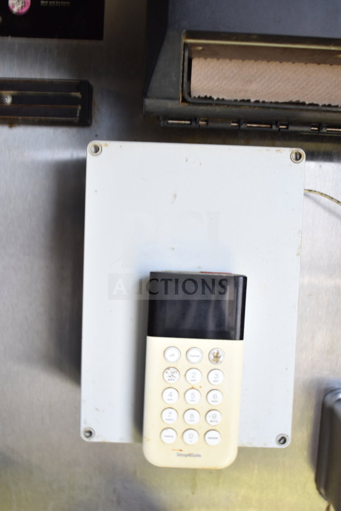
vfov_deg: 47.9
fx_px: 575
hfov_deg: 33.0
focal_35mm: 40
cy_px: 256
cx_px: 170
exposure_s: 1/40
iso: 360
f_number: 4
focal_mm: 27
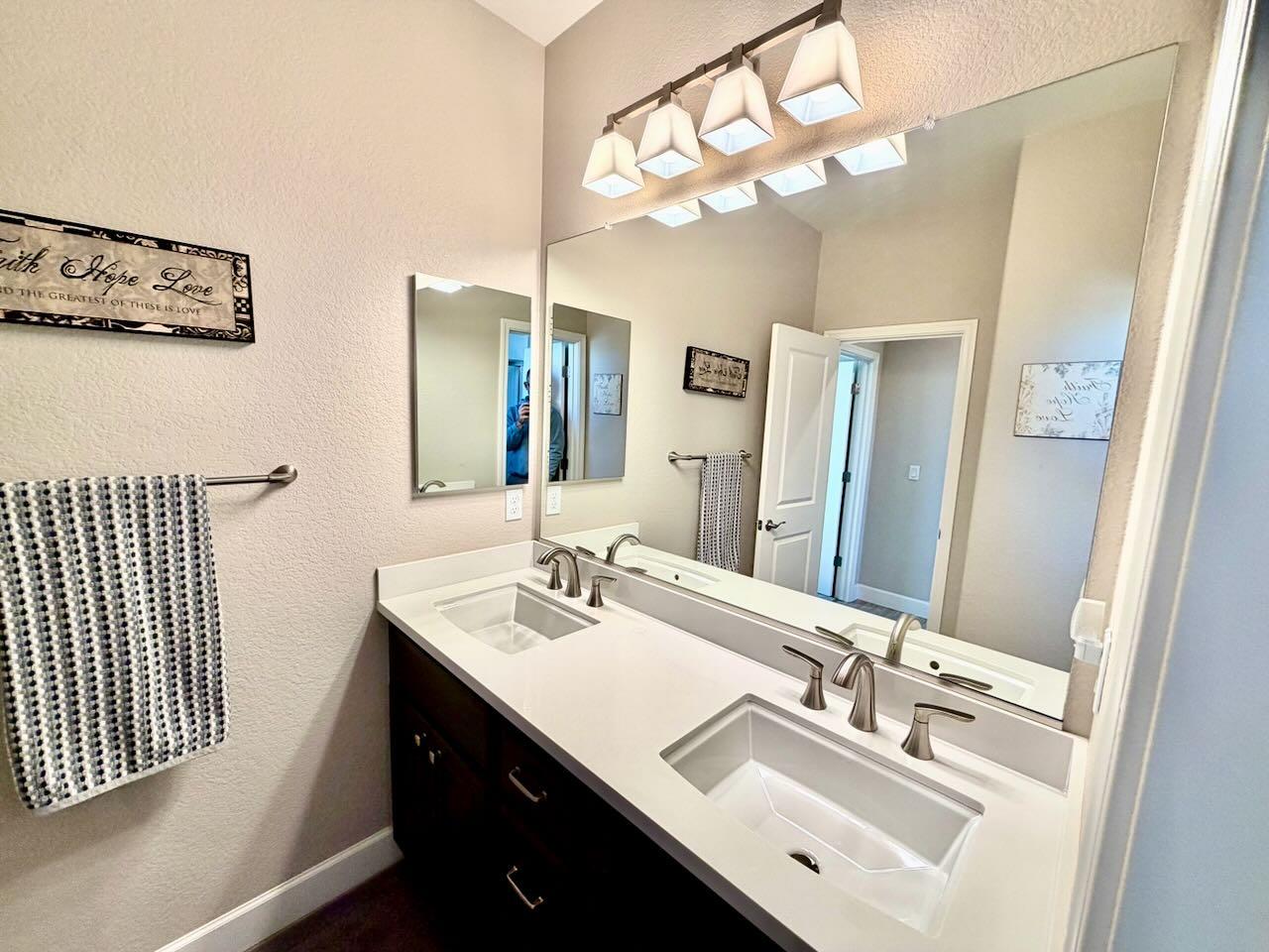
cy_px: 476
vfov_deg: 85.7
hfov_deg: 102.1
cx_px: 634
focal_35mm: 14
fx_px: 513
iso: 125
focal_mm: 2.22
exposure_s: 1/120
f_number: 2.2
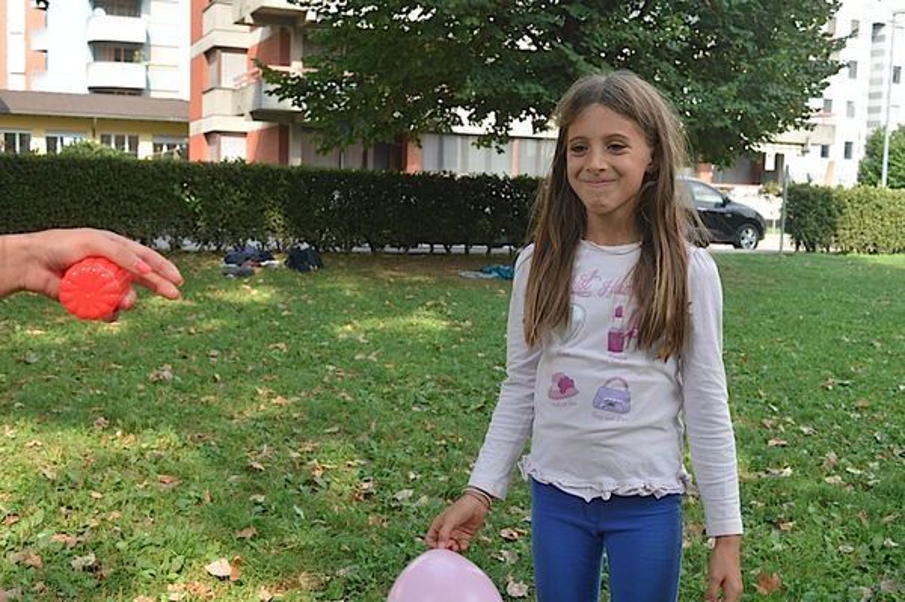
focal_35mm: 39
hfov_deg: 49.6
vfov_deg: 34.2
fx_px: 980
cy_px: 301
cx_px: 452
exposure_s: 1/125
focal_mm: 26
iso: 100
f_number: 5.6
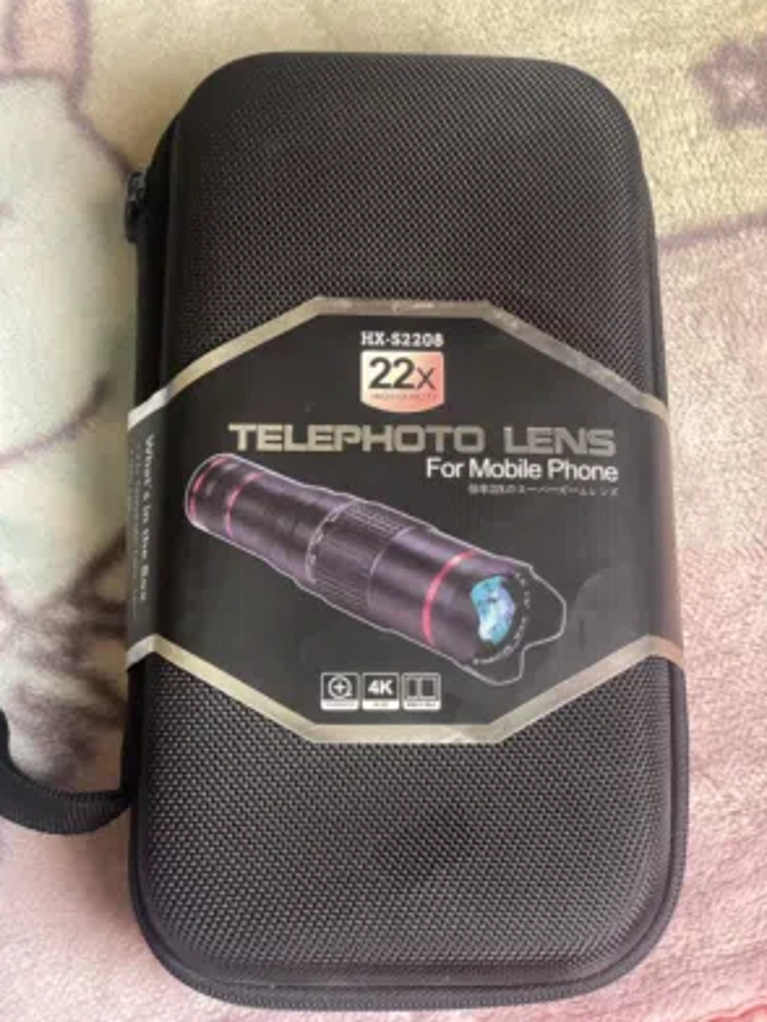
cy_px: 506
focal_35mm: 53
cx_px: 384
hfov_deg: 27.5
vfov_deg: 36.2
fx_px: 1566
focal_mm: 6
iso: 320
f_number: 2
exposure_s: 1/40
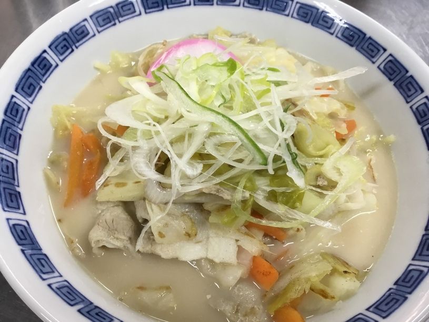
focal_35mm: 31
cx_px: 214
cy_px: 161
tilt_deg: -58.1
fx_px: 384
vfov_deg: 45.4
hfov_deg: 58.4
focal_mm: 3.3
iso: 64
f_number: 2.4
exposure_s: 1/33
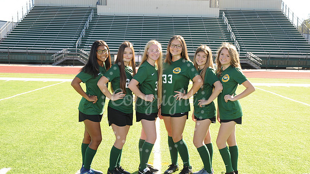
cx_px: 153
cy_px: 100
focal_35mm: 51
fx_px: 419
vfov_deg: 23.4
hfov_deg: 40.6
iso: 400
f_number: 10
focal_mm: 48
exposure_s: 1/125
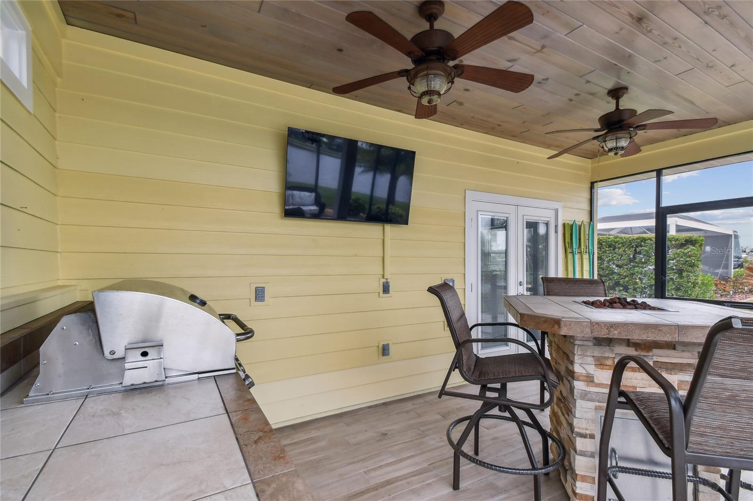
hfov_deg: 100.4
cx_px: 376
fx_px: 314
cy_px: 250
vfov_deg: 77.3
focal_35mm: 15
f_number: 7.1
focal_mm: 10
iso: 100
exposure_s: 1/160
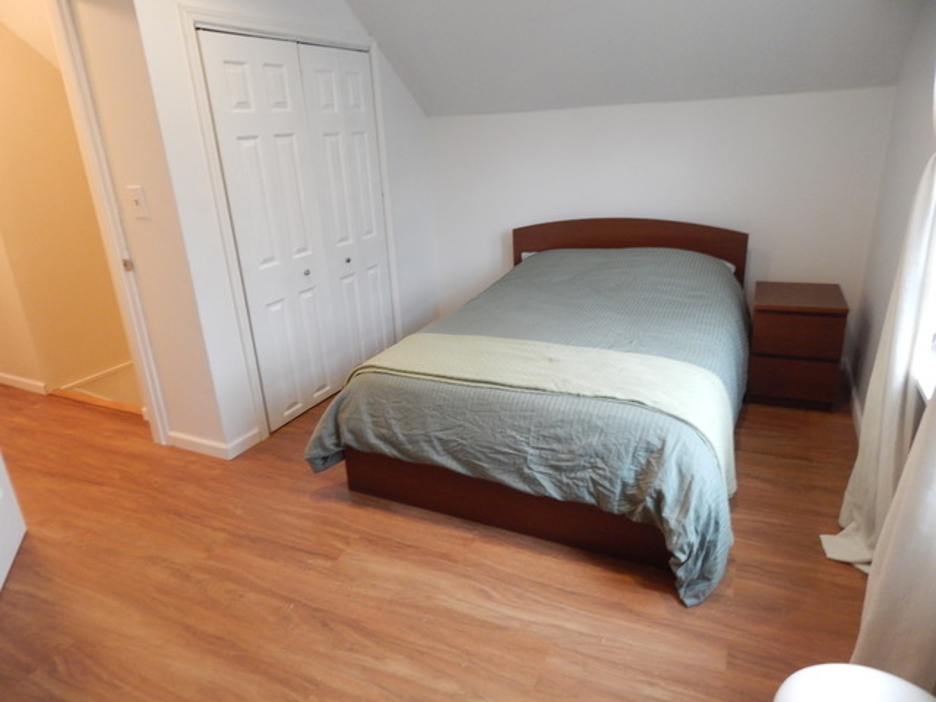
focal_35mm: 22
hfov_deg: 76.4
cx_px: 468
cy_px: 351
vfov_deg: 61.1
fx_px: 595
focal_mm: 4
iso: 400
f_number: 3
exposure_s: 1/25
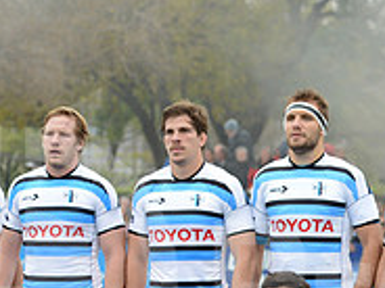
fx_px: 4894
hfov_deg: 4.5
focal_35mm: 440
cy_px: 283
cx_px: 383
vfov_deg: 3.4
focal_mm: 145
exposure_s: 1/800
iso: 1000
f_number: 4
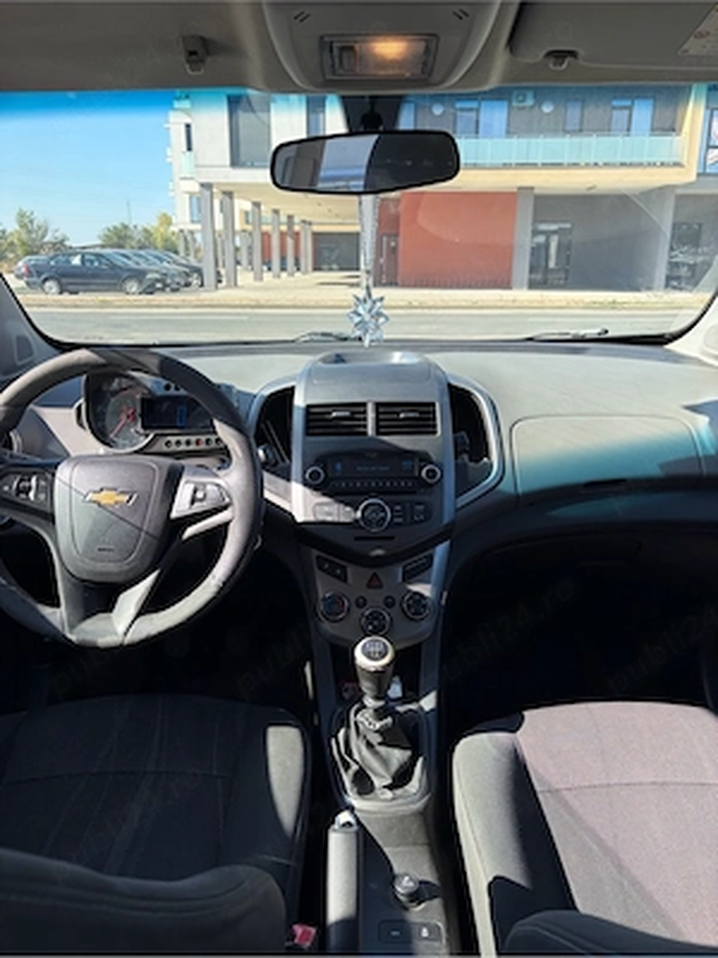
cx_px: 359
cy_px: 479
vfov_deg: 67.3
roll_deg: +0.8
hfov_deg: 53.1
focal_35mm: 26
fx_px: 719
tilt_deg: -16.7
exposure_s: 1/687
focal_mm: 5.96
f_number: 1.6
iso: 50
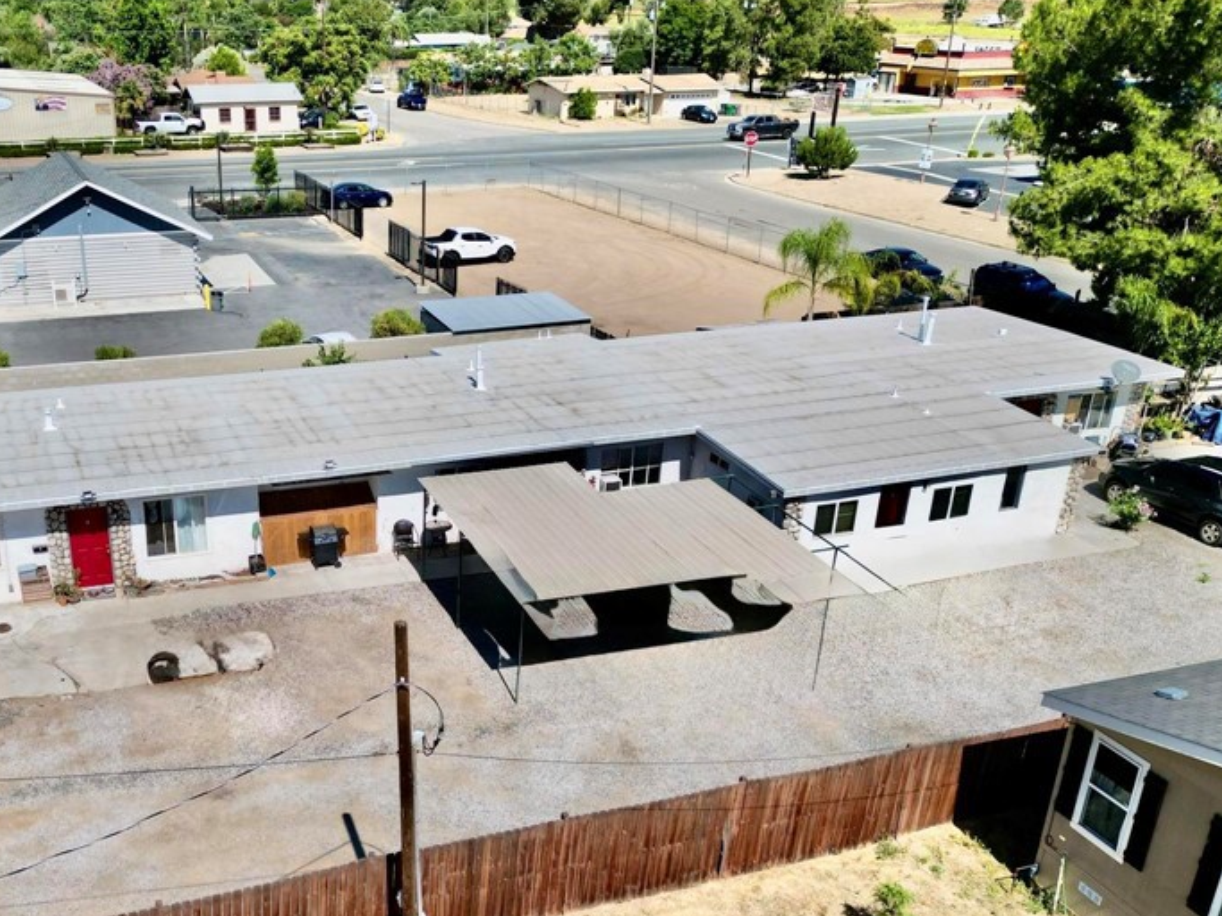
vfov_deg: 39.3
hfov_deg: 50.2
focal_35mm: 36
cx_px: 381
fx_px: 1271
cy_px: 585
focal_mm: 6.72
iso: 120
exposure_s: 1/320
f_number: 1.7
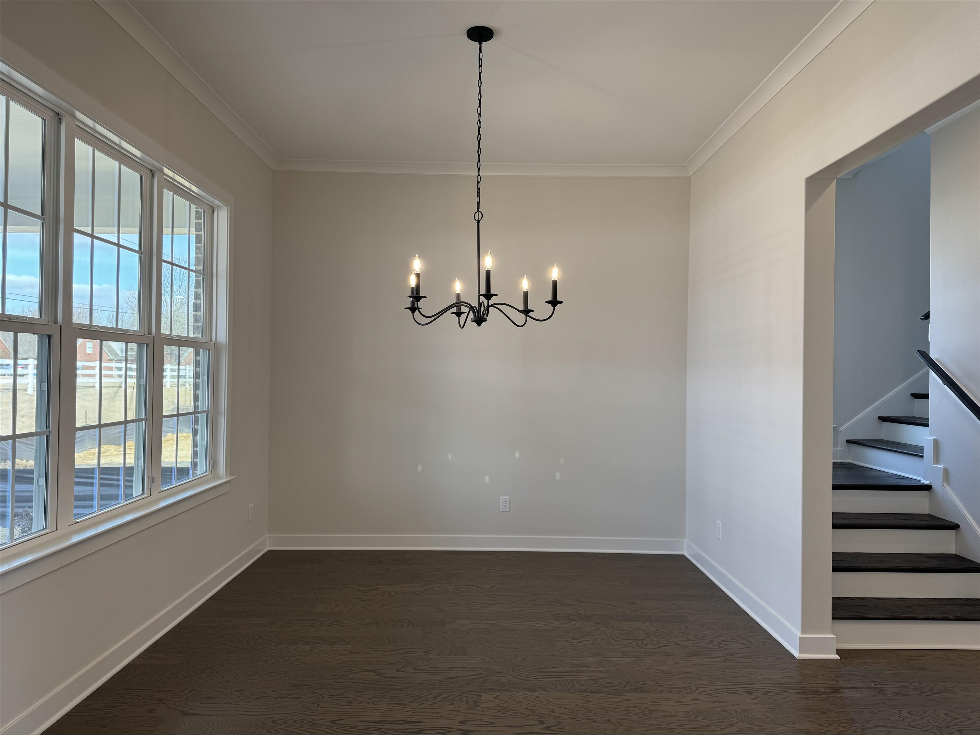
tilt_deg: +0.1
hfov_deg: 71.6
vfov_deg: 56.8
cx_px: 490
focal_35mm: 24
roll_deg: -0.3
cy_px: 368
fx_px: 679
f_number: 1.78
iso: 80
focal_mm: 6.86
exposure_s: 1/167
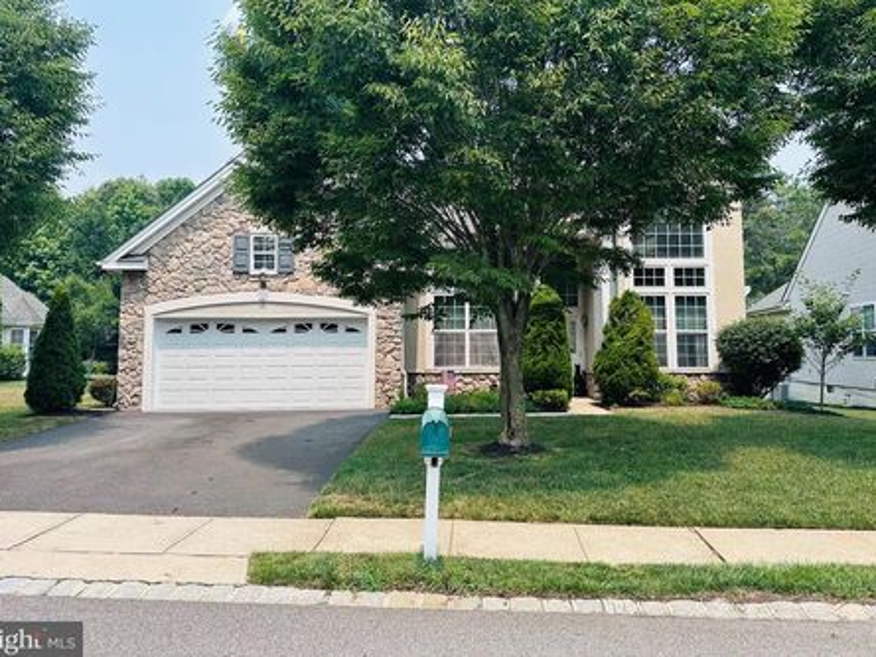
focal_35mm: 27
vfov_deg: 51.2
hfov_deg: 65.3
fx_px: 683
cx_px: 456
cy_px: 291
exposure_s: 1/2469
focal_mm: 6.86
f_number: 1.78
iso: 80
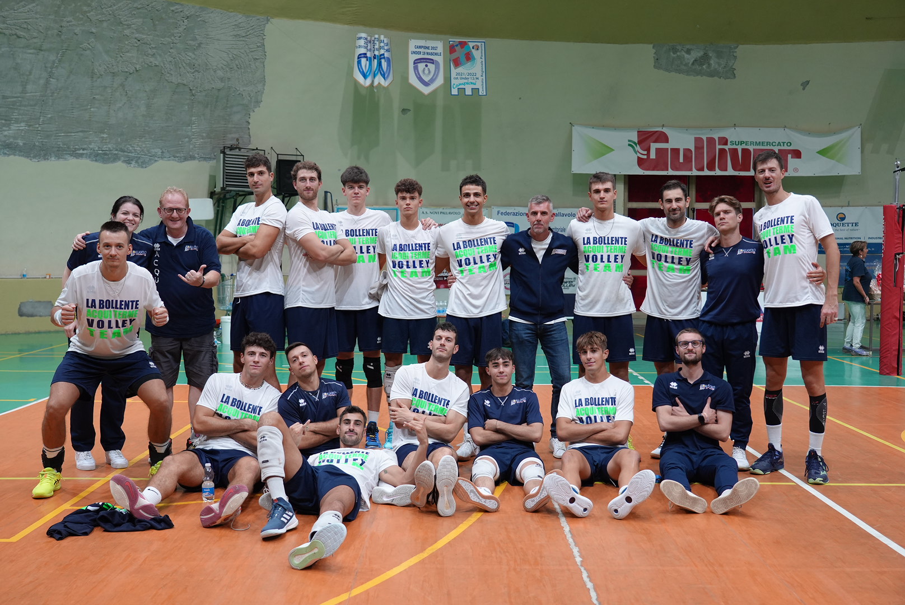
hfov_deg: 48.4
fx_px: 1006
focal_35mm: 40
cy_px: 302
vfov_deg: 33.5
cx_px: 452
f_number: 4
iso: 1250
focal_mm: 40
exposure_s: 1/160
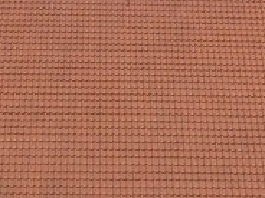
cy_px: 265
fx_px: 1233
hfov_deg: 12.2
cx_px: 210
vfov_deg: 9.1
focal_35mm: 161
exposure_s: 1/609
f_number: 5.4
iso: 70
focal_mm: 5.6
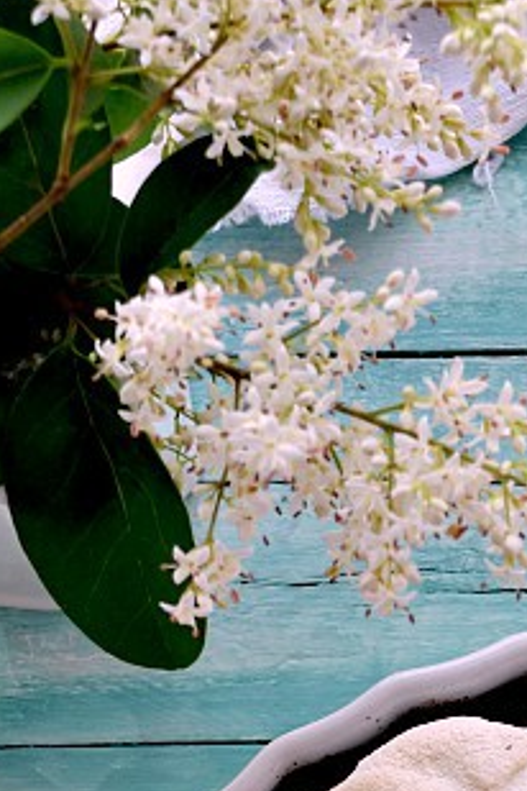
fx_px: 3052
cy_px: 950
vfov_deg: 14.3
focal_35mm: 139
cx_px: 533
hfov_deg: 9.8
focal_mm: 28
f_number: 6.3
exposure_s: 1/50
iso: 100
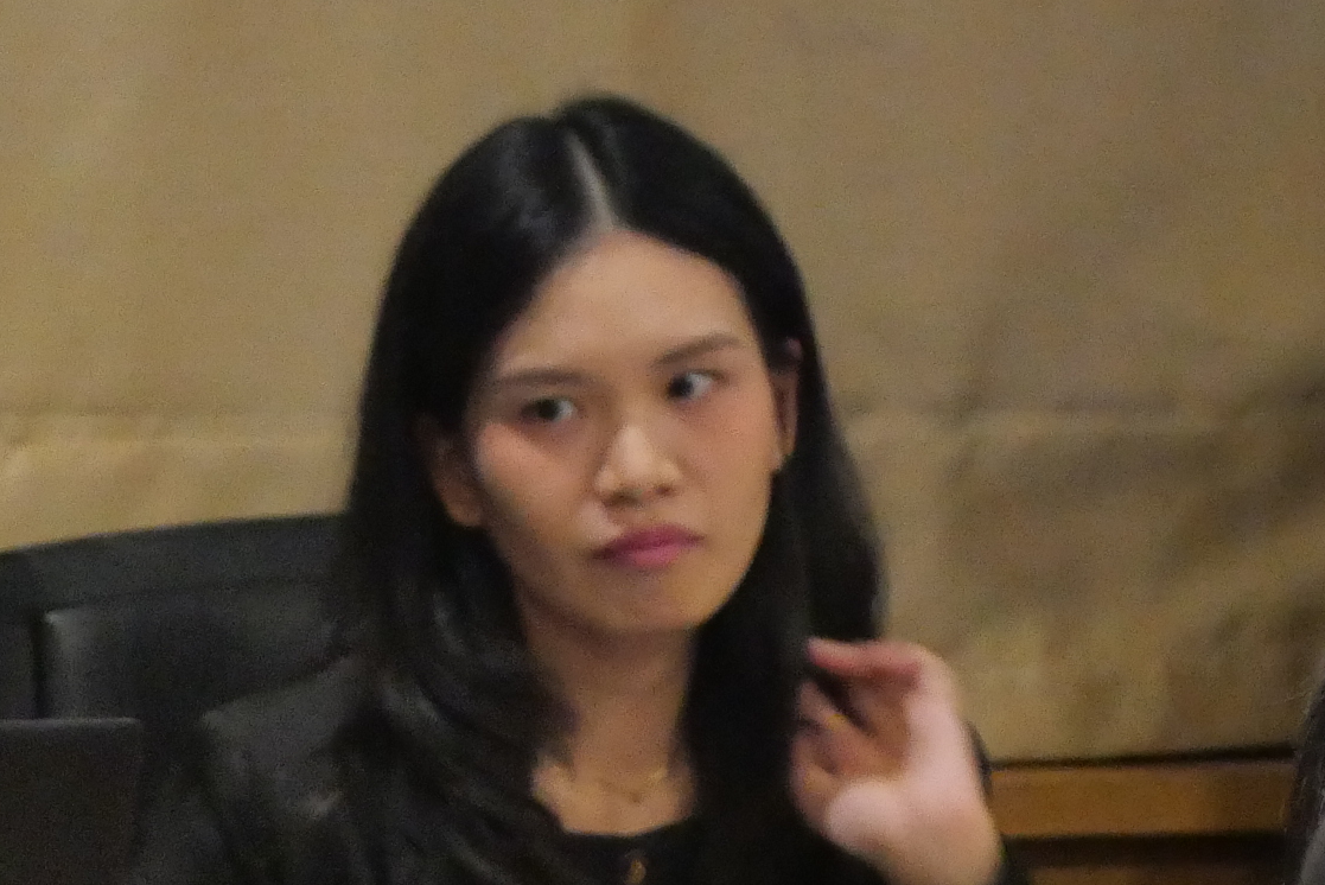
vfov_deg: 3.3
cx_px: -784
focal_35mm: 412
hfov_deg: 5.0
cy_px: 1331
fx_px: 15171
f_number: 5.6
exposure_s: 1/40
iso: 3200
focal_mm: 60
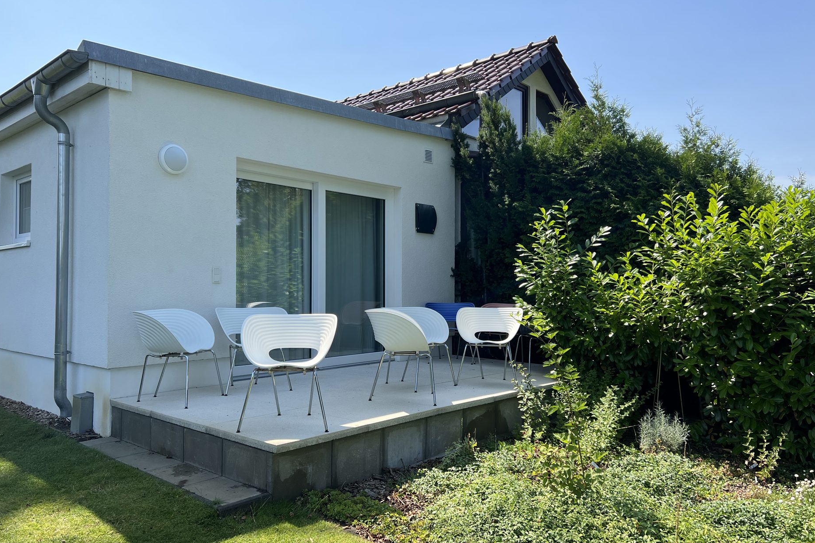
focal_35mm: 28
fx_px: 634
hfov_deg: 65.5
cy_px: 273
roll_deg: +0.5
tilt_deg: +0.4
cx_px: 396
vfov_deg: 46.4
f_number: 1.5
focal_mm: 5.7
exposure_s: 1/2404
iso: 50
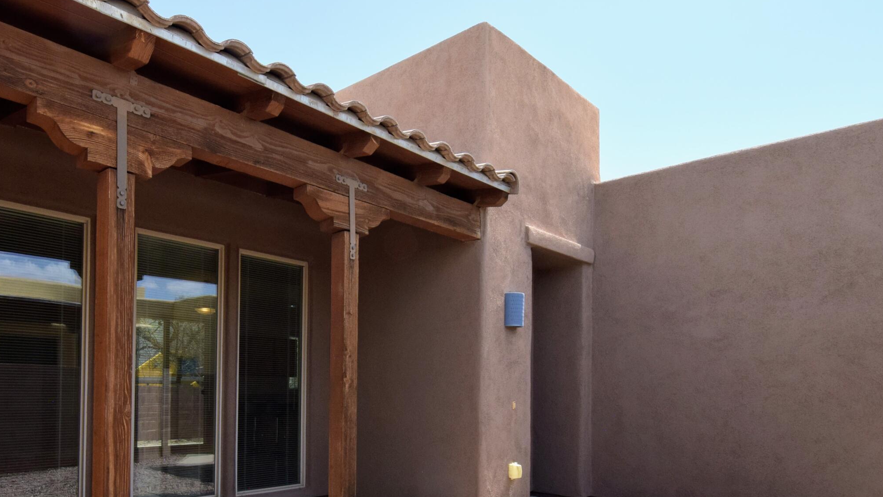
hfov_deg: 71.2
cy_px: 392
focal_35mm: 26
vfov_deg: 42.8
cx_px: 332
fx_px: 604
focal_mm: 11
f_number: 9
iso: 400
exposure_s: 1/800
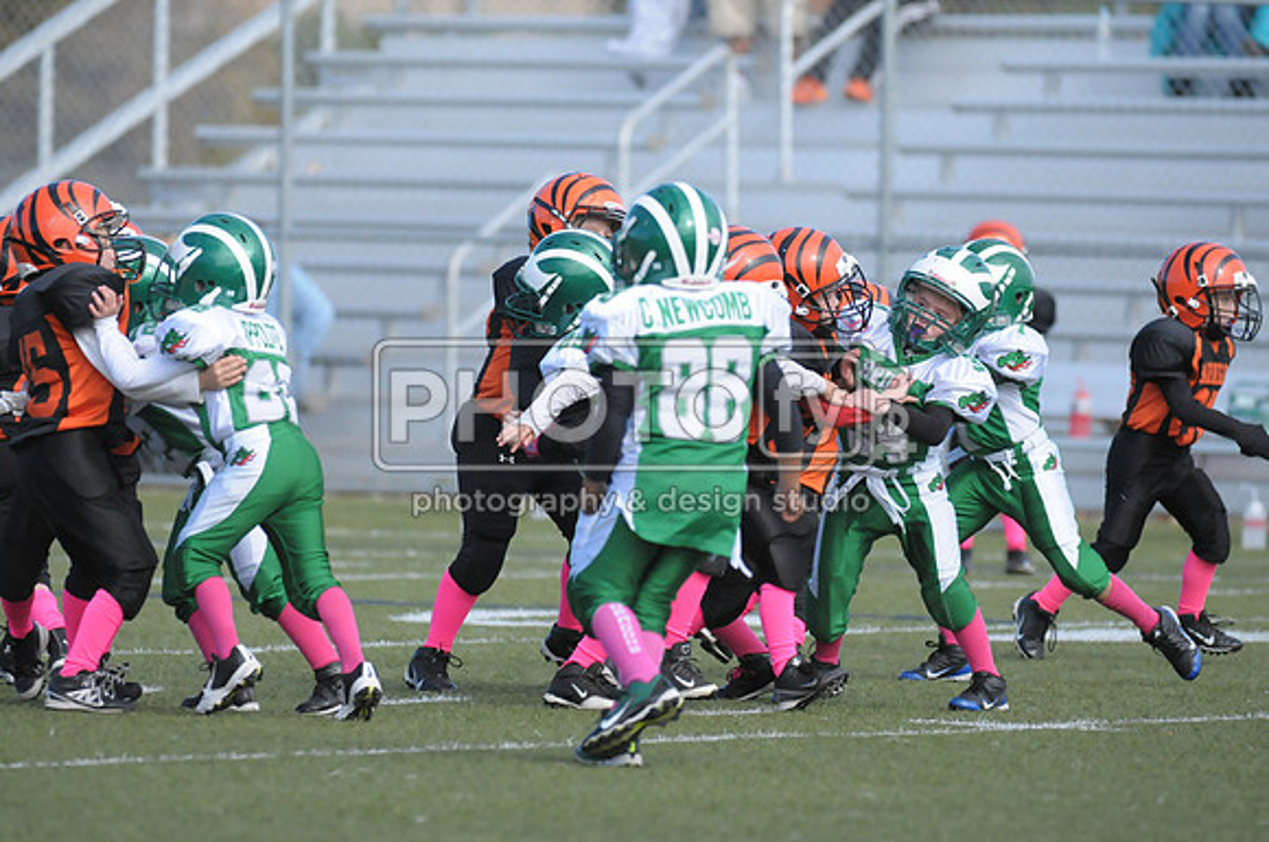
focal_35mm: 420
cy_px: 421
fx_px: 14784
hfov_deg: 4.9
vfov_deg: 3.3
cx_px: 634
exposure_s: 1/5000
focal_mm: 280
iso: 1600
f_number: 4
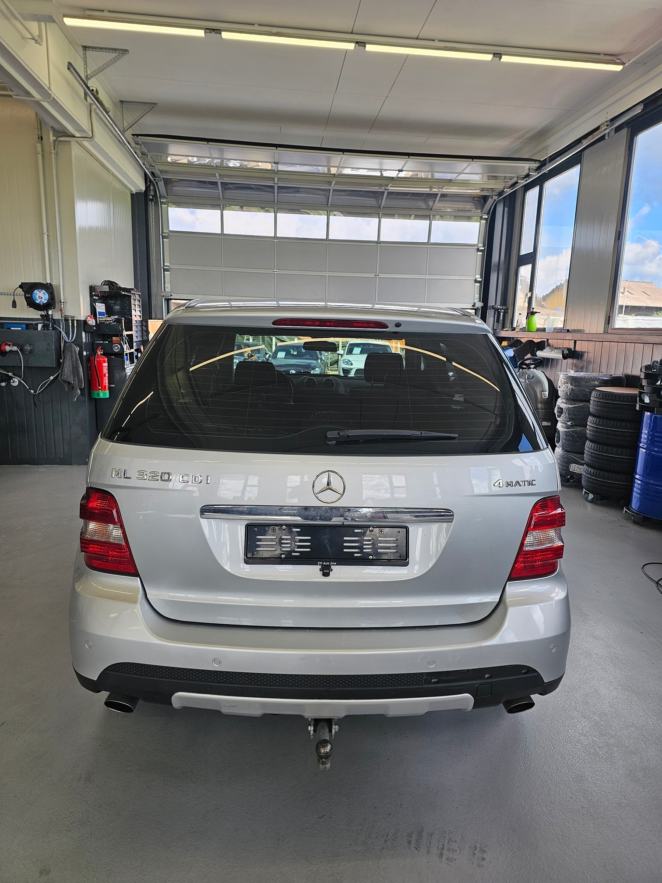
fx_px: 586
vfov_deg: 73.9
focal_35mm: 23
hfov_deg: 58.9
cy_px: 442
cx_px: 331
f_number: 1.7
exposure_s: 1/207
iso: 20
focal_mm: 6.3
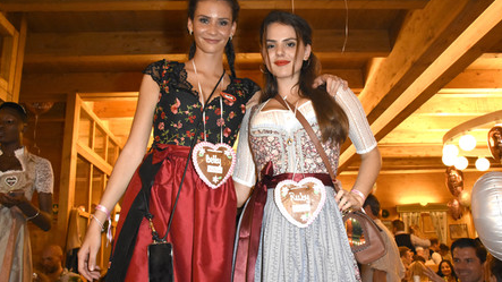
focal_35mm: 32
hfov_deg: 61.0
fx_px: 426
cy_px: 135
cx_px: 252
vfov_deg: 36.7
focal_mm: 20
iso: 5000
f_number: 6.3
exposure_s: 1/125
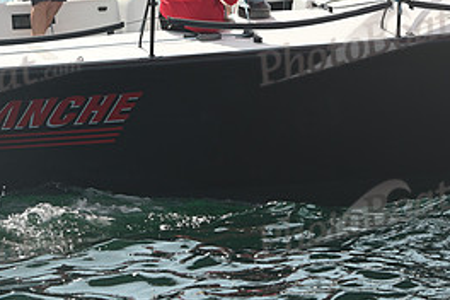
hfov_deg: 11.4
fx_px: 2250
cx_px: 170
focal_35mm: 180
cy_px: -23
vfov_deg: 7.6
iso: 320
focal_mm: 82
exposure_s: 1/1250
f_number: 6.3
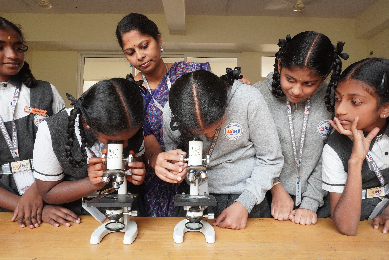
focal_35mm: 24
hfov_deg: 73.7
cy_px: 130
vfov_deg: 53.1
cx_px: 194
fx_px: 259
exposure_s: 1/30
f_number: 13
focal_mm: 16
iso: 500
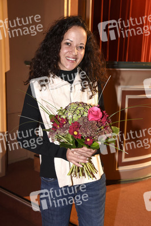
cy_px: 113
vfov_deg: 44.5
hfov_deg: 30.5
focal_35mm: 44
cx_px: 76
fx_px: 277
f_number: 6.3
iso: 2000
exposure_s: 1/60
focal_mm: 44
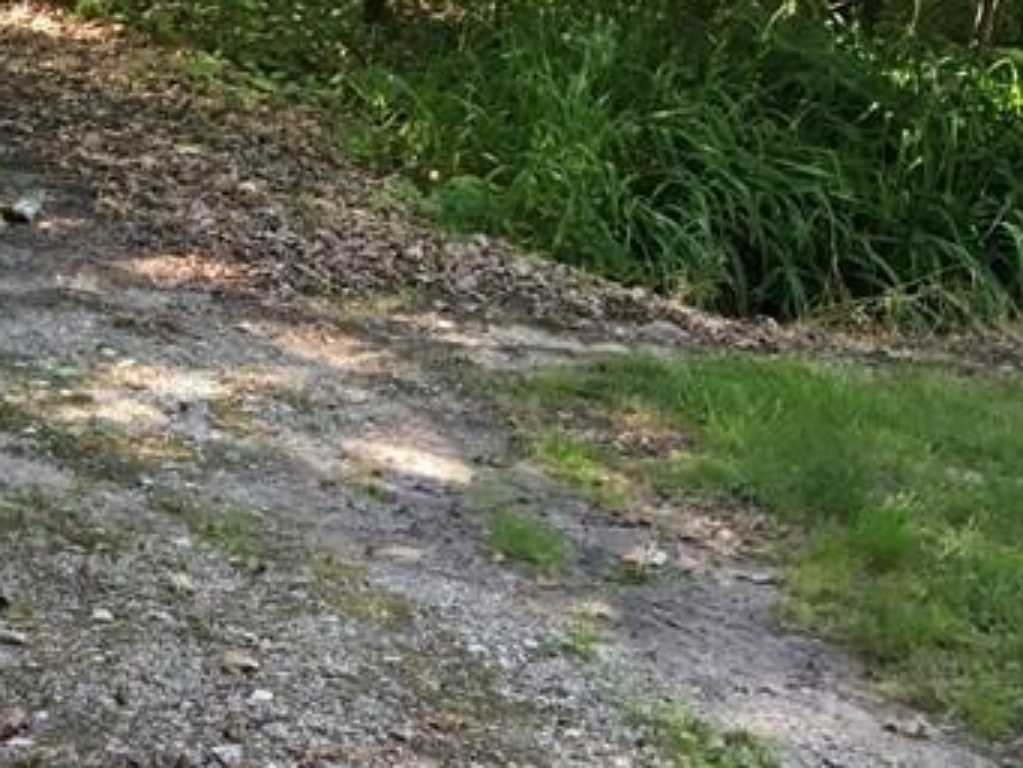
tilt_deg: -5.4
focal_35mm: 87
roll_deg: -2.3
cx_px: -351
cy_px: -117
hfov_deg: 20.3
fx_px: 2572
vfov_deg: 16.4
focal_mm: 4.15
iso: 25
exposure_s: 1/40
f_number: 2.2
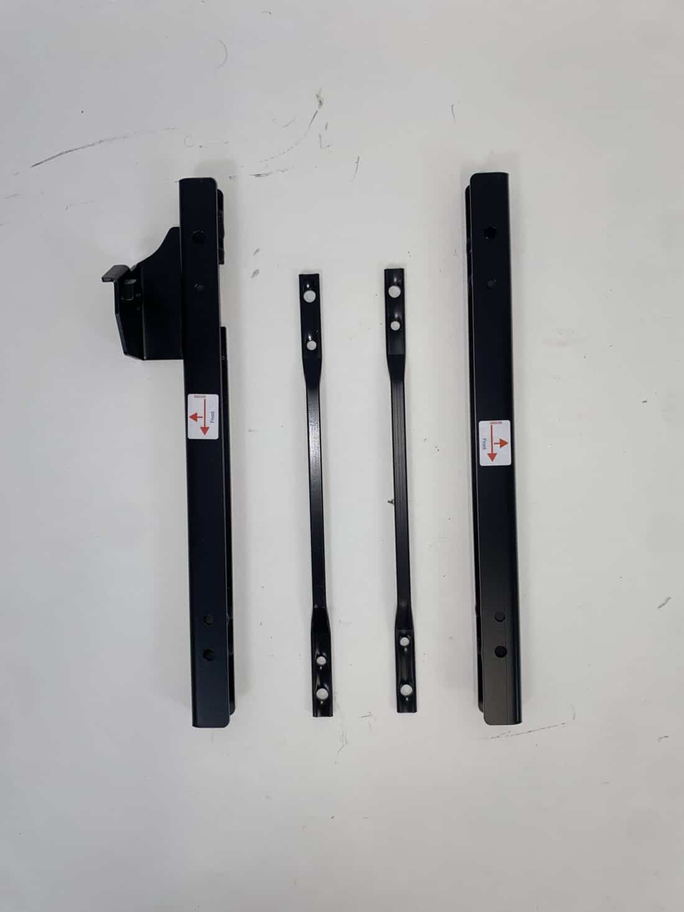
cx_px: 342
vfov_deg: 67.3
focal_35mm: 26
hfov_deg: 53.1
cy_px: 456
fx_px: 685
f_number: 1.8
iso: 32
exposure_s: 1/143
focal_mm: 4.25
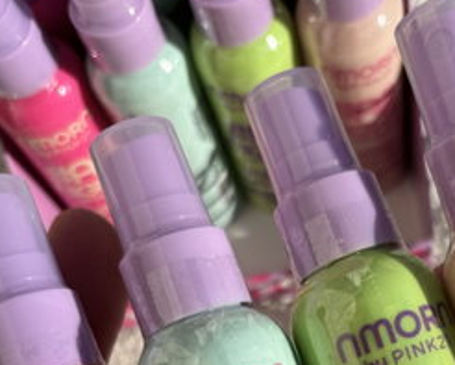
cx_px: 327
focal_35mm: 55
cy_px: 436
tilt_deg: -76.3
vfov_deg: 25.0
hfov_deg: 33.6
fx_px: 741
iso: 50
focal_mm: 5.96
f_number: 1.6
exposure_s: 1/5952
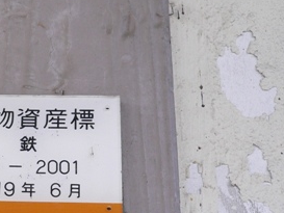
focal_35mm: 82
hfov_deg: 22.9
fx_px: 673
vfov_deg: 17.9
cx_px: 4
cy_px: 169
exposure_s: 1/100
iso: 100
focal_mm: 5.8
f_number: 2.8
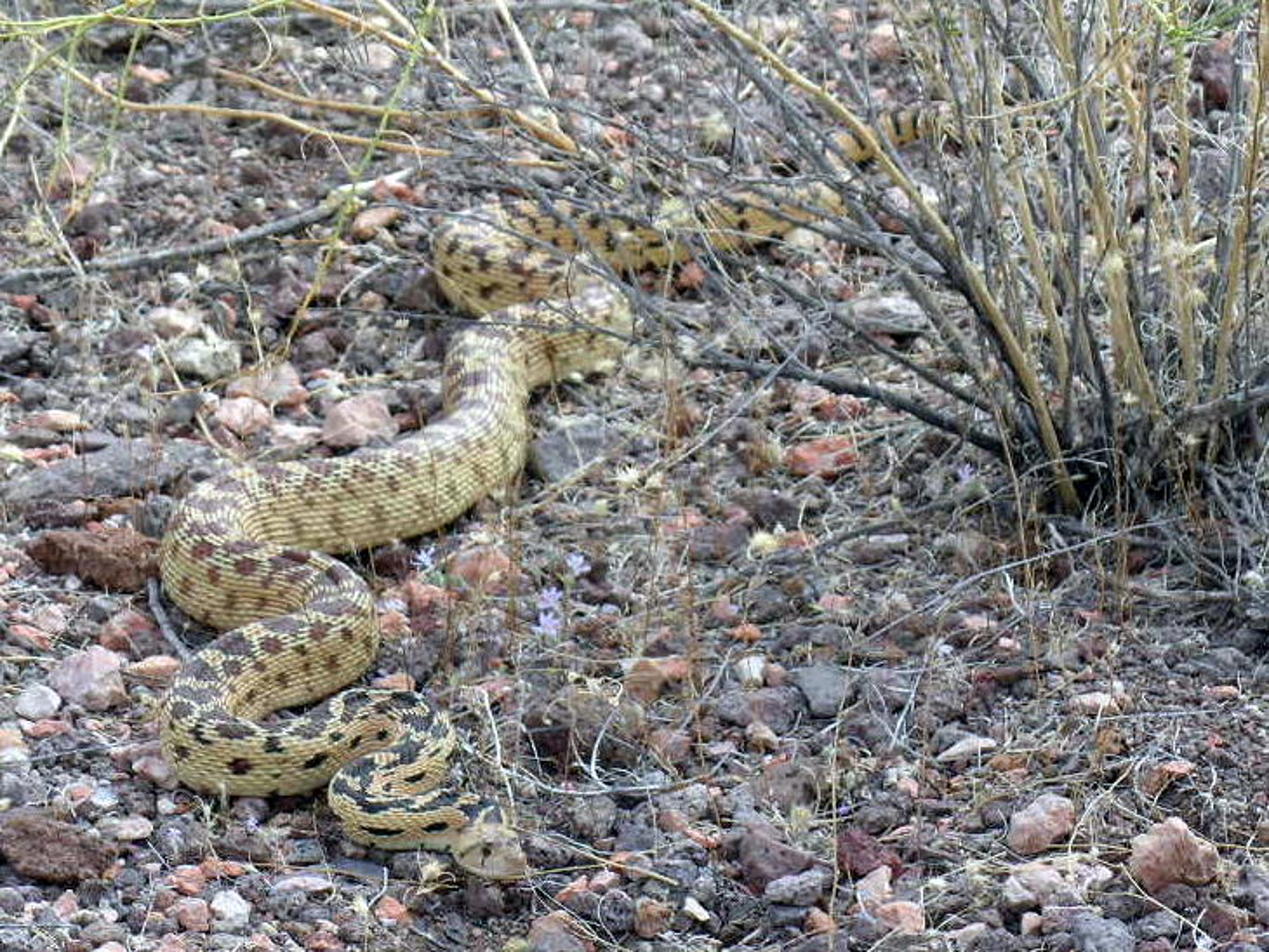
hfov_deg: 17.0
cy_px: 476
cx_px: 634
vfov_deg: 12.8
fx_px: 4254
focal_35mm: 116
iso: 50
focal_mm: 24
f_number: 6.5
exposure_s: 1/102
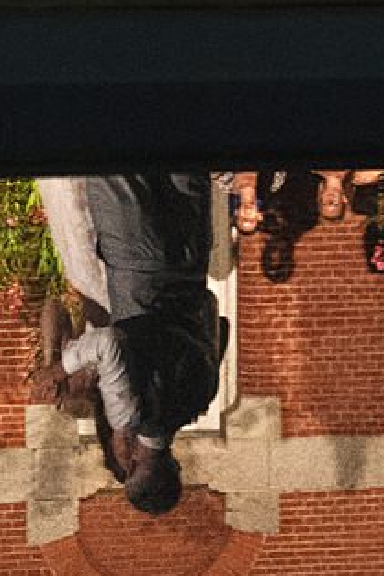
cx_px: 138
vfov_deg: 8.2
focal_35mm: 239
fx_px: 3828
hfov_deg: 5.7
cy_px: -562
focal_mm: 50
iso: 2500
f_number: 1.8
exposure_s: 1/100
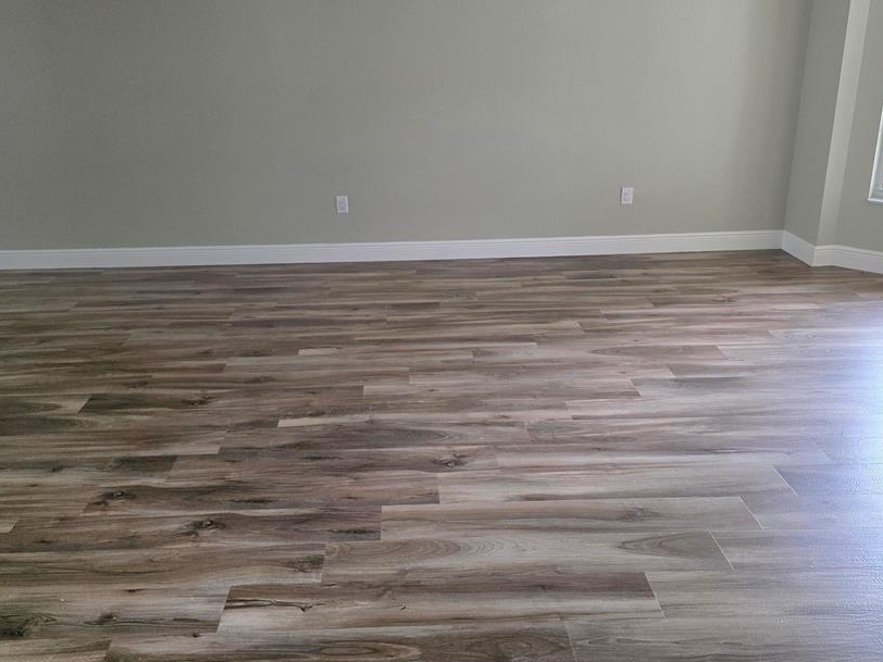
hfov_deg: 61.6
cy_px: 260
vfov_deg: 47.9
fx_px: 740
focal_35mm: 29
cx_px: 408
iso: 320
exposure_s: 1/120
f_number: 1.7
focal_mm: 6.3
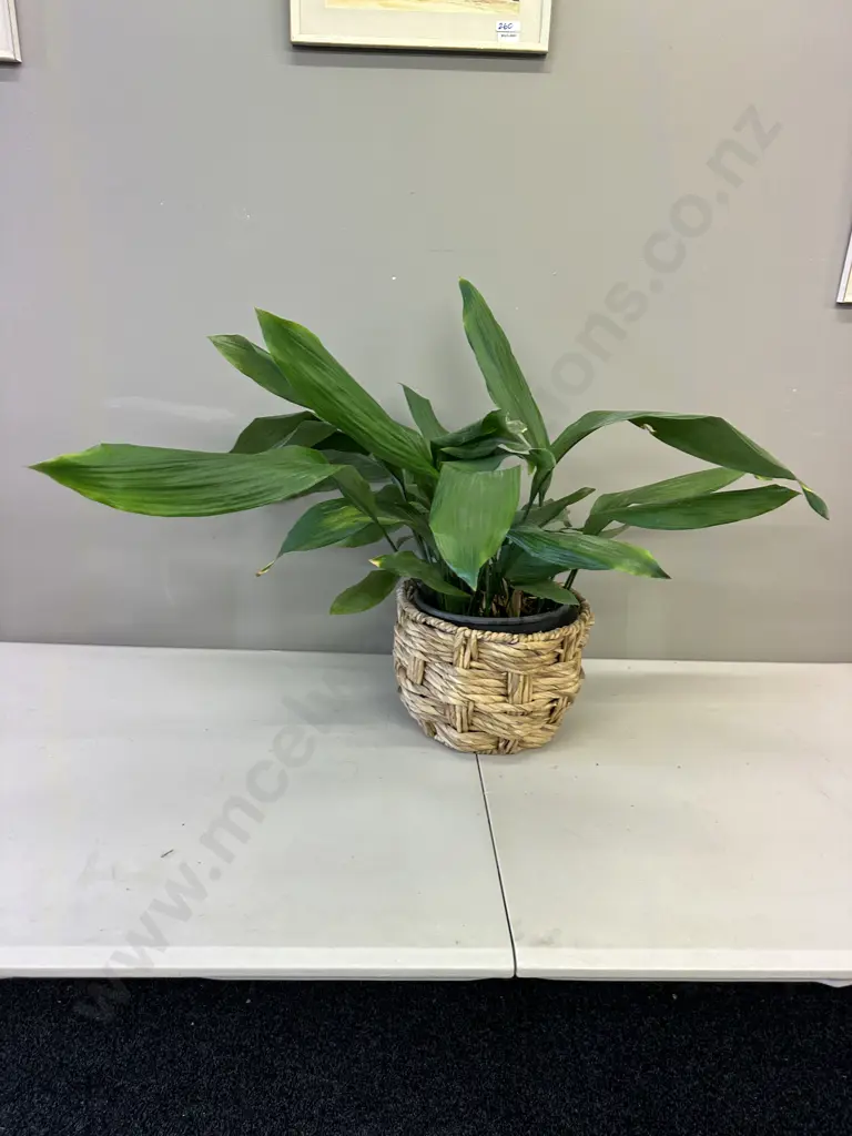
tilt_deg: -15.6
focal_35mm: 24
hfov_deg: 56.8
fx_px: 788
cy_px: 568
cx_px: 426
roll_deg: -0.9
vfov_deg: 71.6
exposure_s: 1/100
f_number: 1.78
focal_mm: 6.86
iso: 125
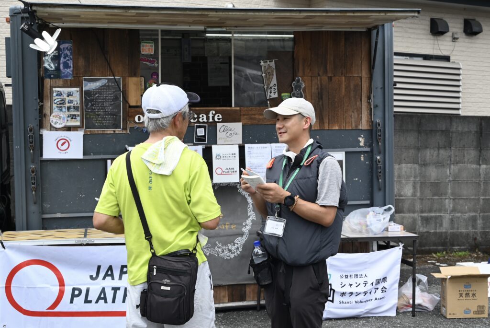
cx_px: 245
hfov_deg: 41.9
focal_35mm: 47
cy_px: 164
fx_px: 640
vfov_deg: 28.7
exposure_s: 1/200
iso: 100
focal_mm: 47
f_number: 7.1
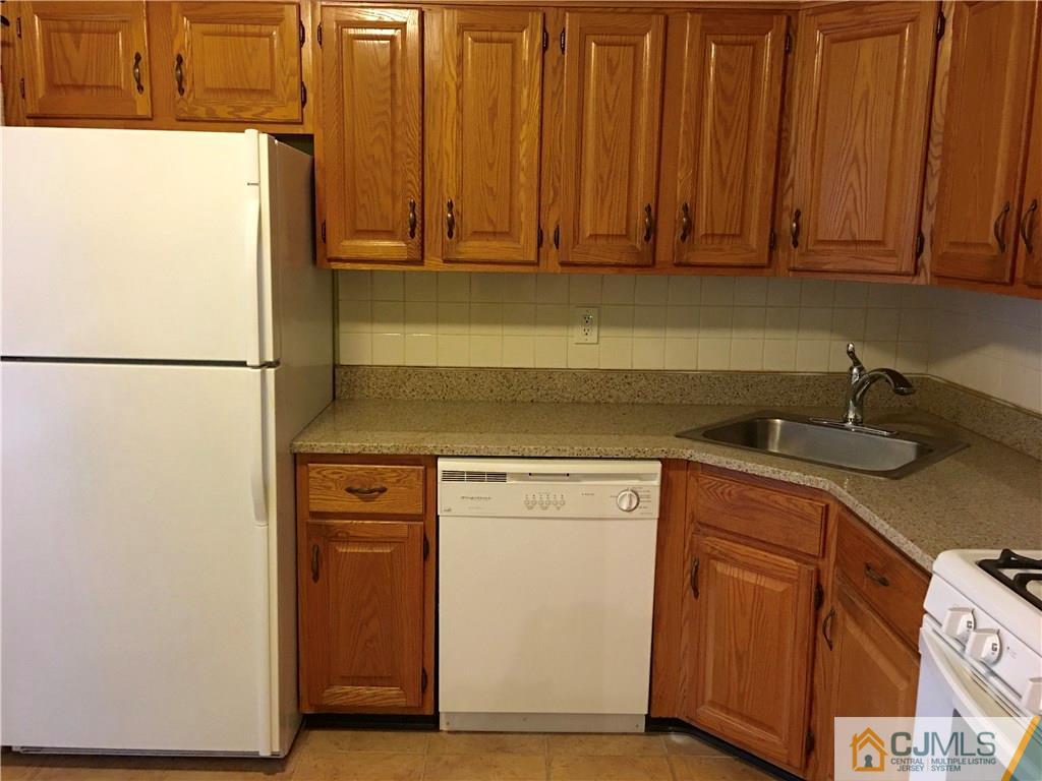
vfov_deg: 48.2
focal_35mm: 29
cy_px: 390
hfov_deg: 61.7
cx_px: 521
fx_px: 873
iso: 100
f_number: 2.2
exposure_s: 1/15
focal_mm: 4.15
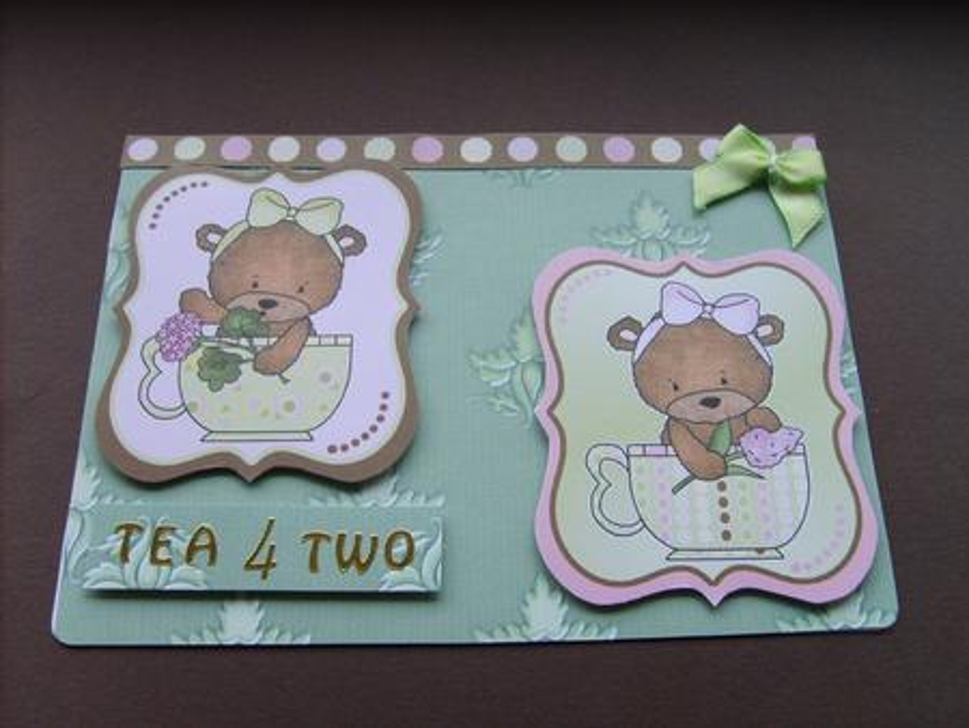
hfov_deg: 52.6
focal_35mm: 35
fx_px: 980
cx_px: 484
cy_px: 364
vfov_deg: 40.7
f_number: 2.8
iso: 50
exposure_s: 1/30
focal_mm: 5.8
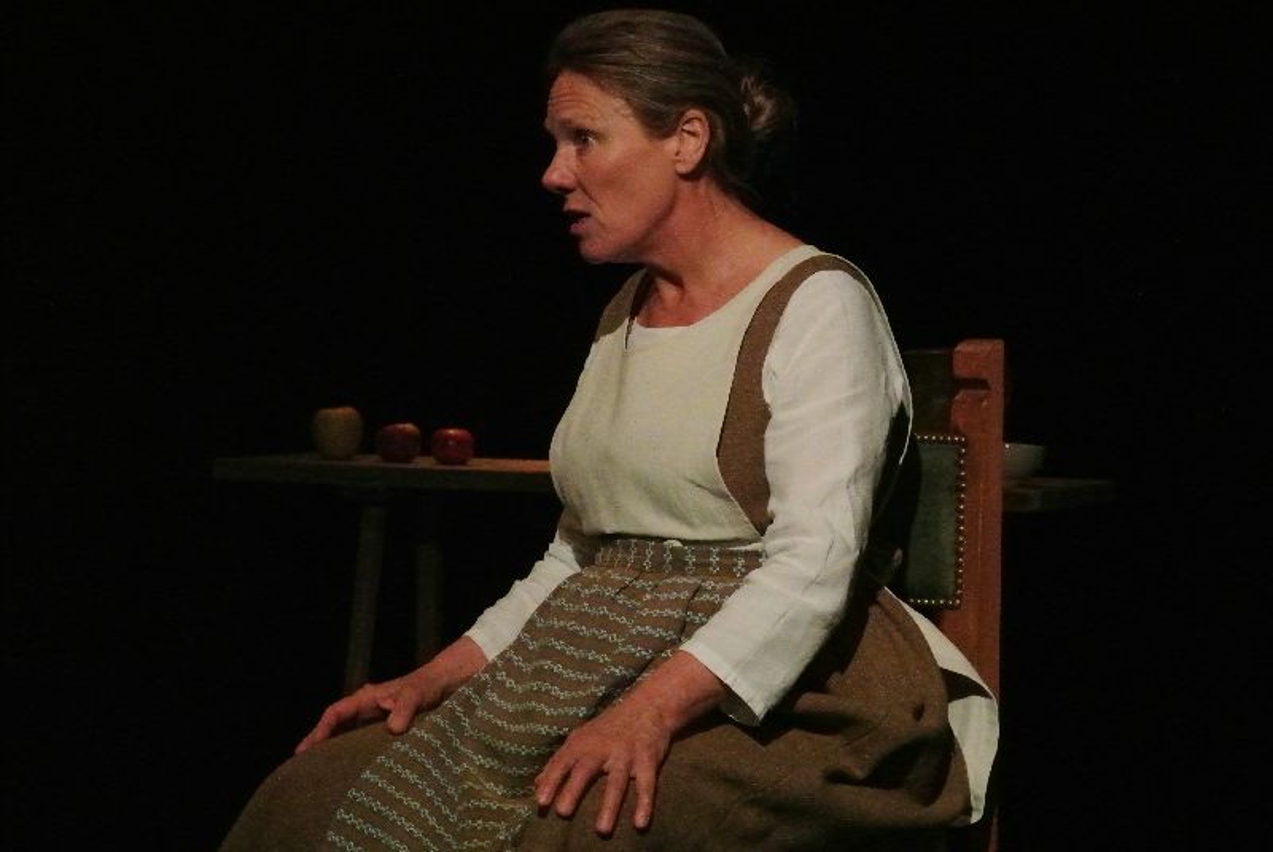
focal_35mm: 186
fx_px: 6583
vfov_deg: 7.4
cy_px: 426
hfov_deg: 11.0
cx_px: 636
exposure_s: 1/100
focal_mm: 69
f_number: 8
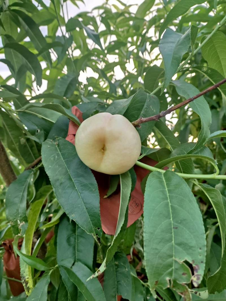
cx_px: 113
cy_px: 150
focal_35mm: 25
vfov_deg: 69.4
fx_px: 218
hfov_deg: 54.9
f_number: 1.79
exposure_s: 1/50
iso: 236
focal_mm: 4.71
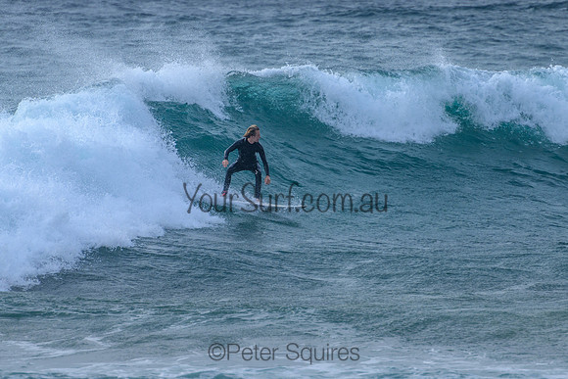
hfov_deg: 3.7
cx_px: 293
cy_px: 122
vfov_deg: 2.5
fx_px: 8684
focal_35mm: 550
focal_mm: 400
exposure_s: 1/2000
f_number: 7.1
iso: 500
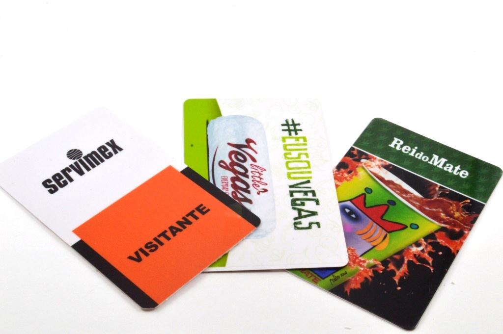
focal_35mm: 63
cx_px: 252
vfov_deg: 21.5
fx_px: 880
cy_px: 167
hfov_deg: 31.9
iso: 800
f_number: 29
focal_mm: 42
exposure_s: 1/25
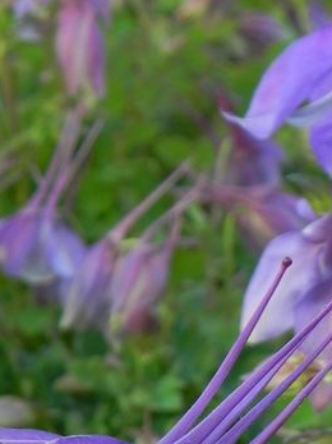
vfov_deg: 10.1
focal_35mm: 196
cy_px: 343
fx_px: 2508
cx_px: 287
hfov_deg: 7.6
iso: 160
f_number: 4.5
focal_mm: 15.1
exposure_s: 1/80
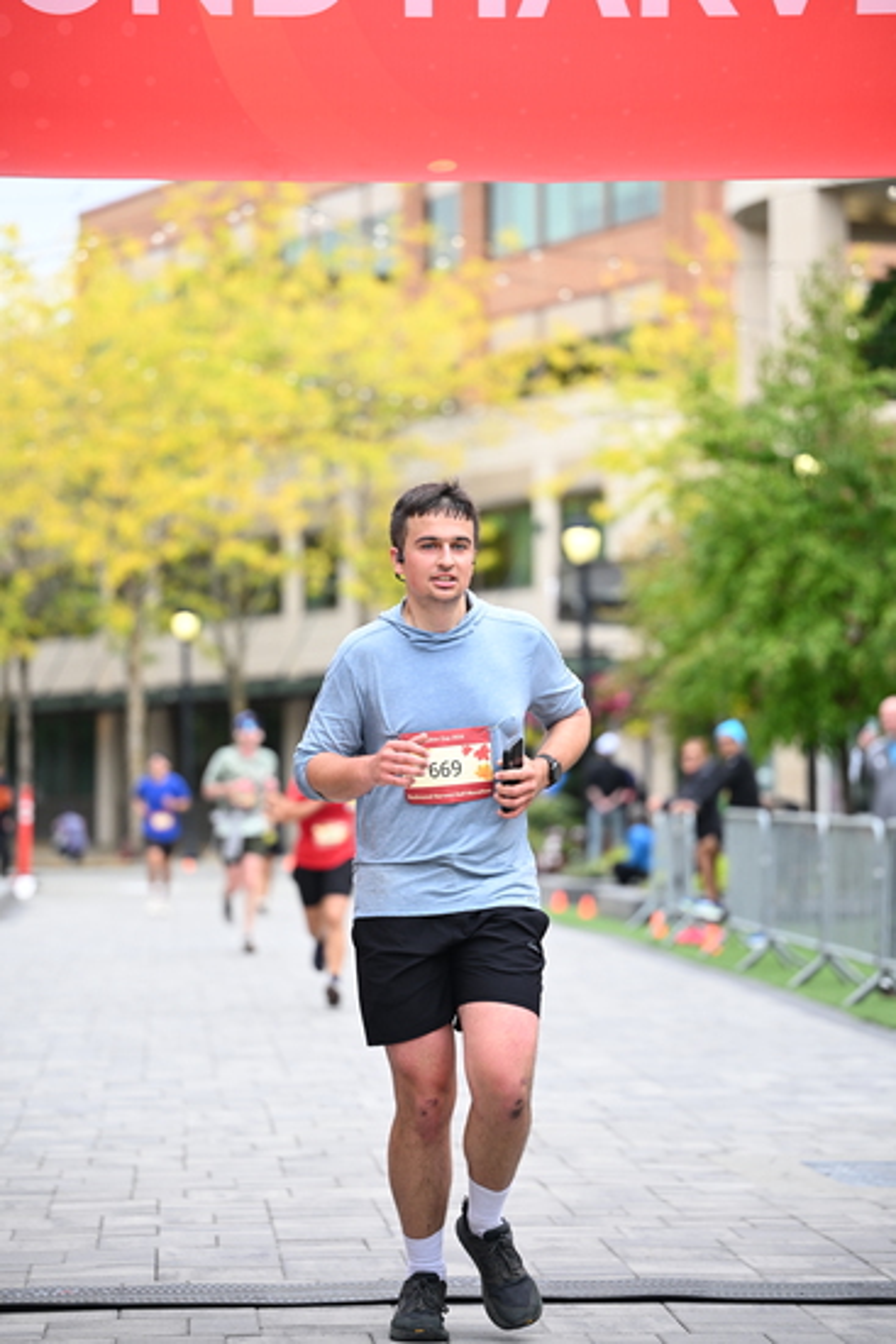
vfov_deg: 18.6
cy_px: 672
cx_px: 448
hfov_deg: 12.5
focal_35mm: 110
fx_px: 4104
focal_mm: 110
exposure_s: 1/1600
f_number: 2.8
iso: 640
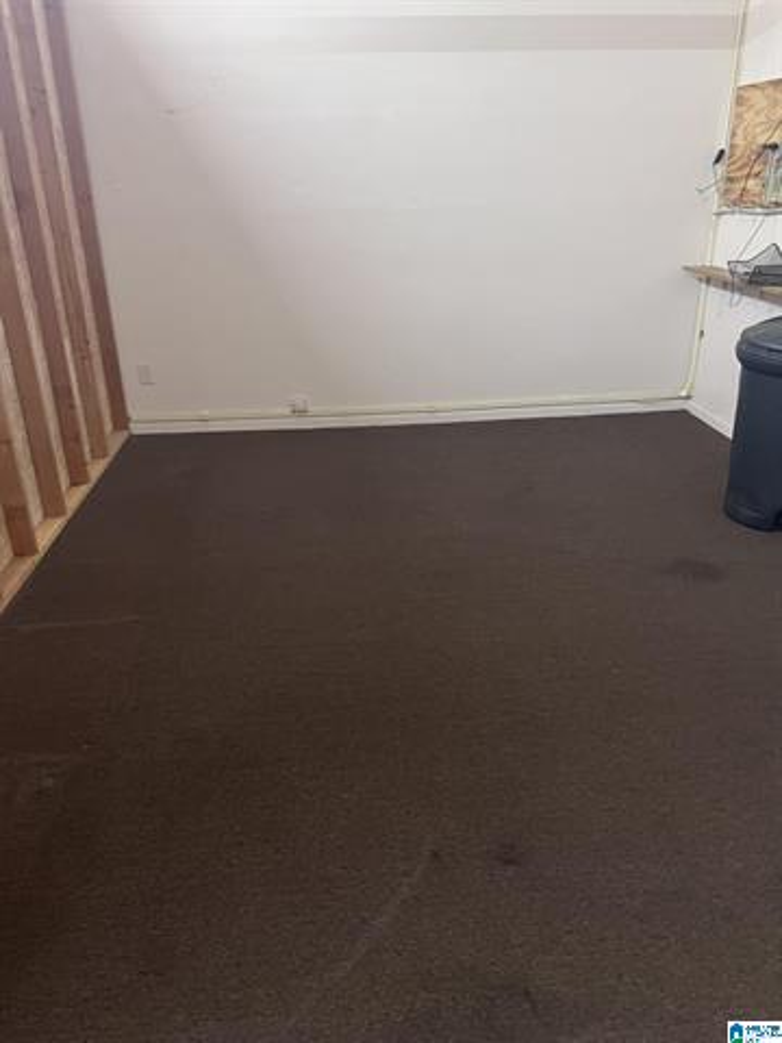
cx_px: 391
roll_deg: +0.3
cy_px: 522
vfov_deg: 67.3
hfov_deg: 53.1
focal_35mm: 26
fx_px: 783
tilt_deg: -23.1
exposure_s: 1/40
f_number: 1.5
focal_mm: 5.7
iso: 500
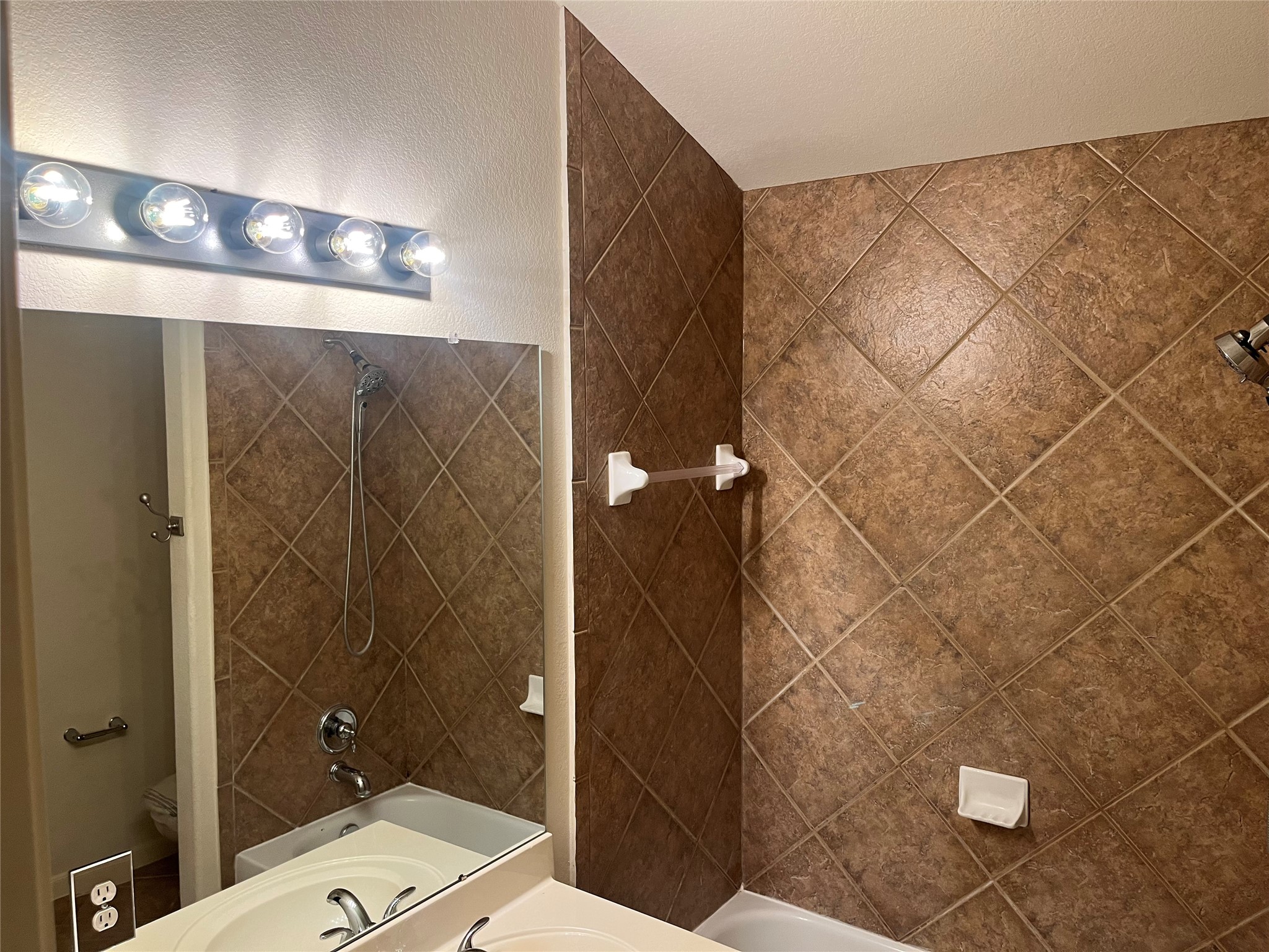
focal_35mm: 26
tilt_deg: -5.4
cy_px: 476
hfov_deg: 67.3
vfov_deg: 53.1
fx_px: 953
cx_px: 634
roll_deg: -0.1
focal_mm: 5.1
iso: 160
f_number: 1.6
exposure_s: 1/60
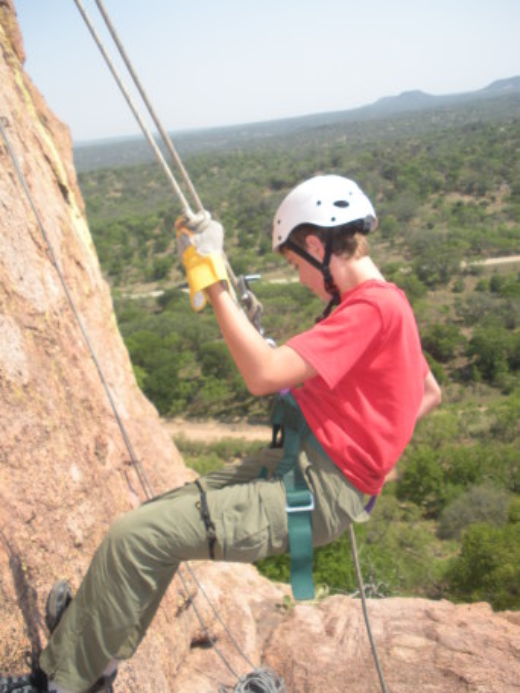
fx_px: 721
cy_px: 346
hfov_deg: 39.7
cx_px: 260
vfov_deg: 51.4
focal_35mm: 36
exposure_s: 1/578
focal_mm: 6.3
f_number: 3.5
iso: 88
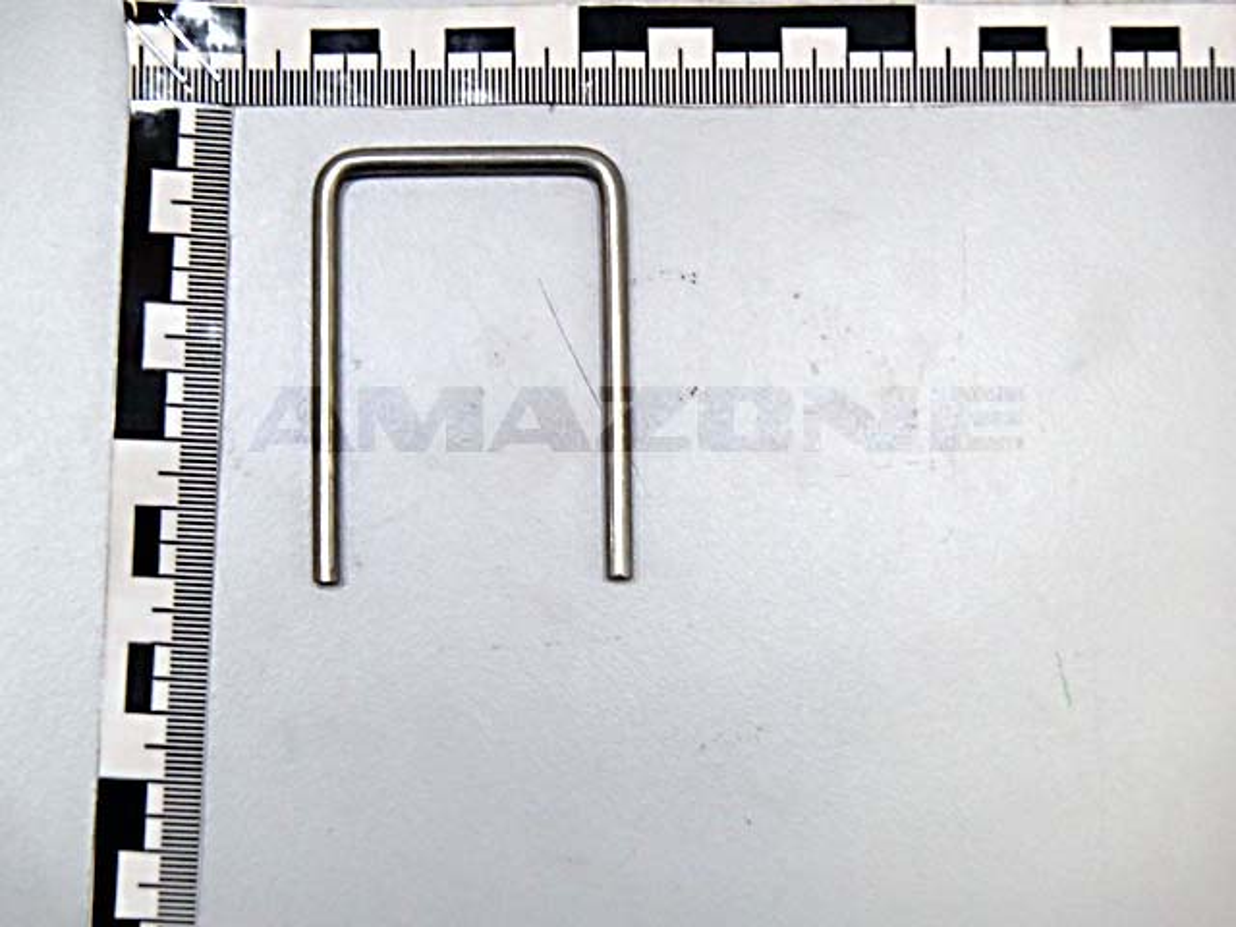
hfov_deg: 28.6
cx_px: 618
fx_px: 2428
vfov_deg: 21.6
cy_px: 464
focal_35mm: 68
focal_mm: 12.26
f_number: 5.5
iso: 800
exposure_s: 1/60
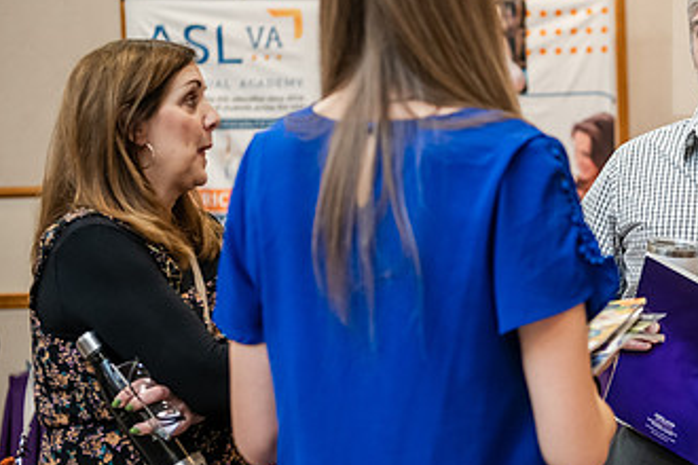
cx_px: 609
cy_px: 193
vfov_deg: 13.4
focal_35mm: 102
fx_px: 1978
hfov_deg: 19.7
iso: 2000
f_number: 3.2
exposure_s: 1/125
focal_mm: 58
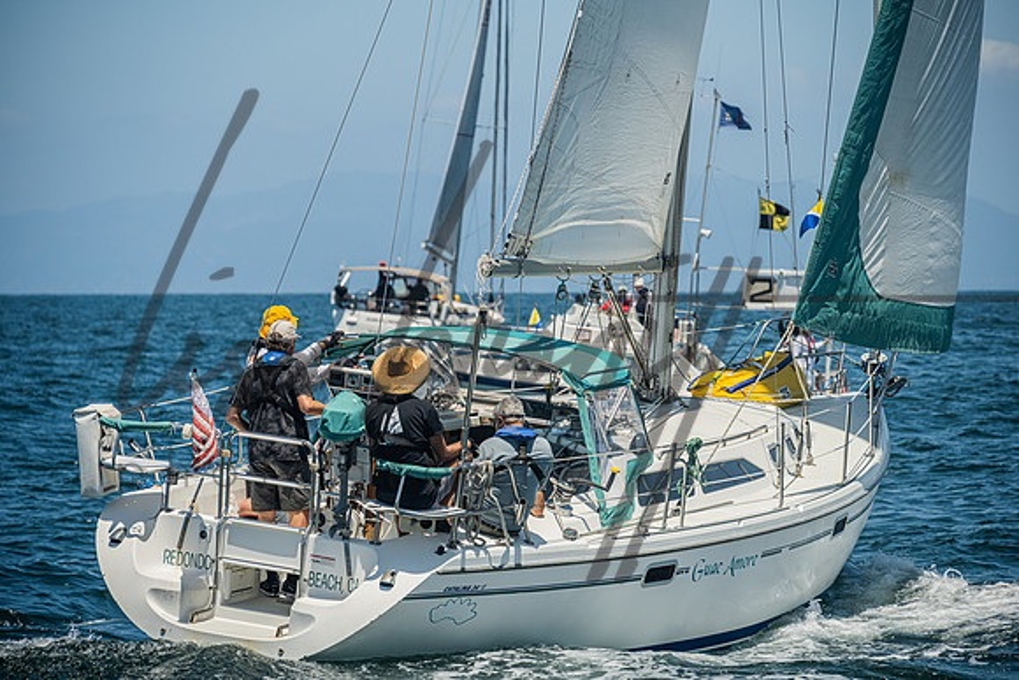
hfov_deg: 11.7
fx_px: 4982
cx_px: 510
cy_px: 340
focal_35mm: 176
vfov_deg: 7.8
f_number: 6.3
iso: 320
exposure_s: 1/1000
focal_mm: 175
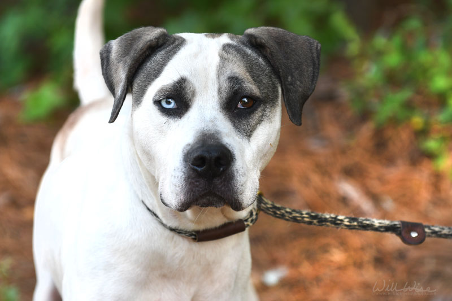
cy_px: 150
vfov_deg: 5.4
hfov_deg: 8.1
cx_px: 226
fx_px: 3201
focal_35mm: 255
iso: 280
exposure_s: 1/400
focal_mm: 170
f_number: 5
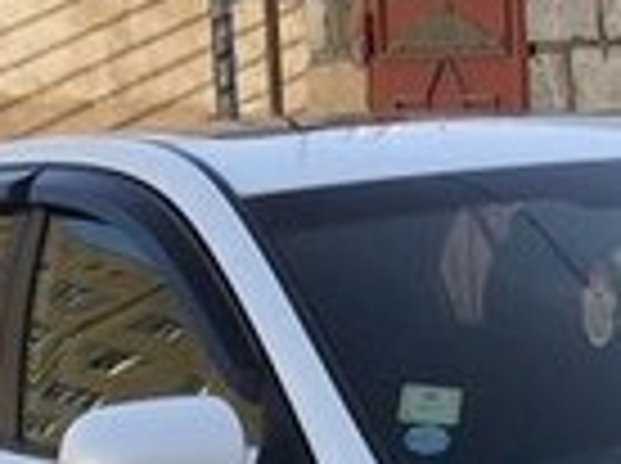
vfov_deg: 10.2
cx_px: 850
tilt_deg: -14.6
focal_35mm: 139
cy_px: 759
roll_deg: +0.5
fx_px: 2489
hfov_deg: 13.6
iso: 25
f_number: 2.2
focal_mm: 4.15
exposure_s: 1/630
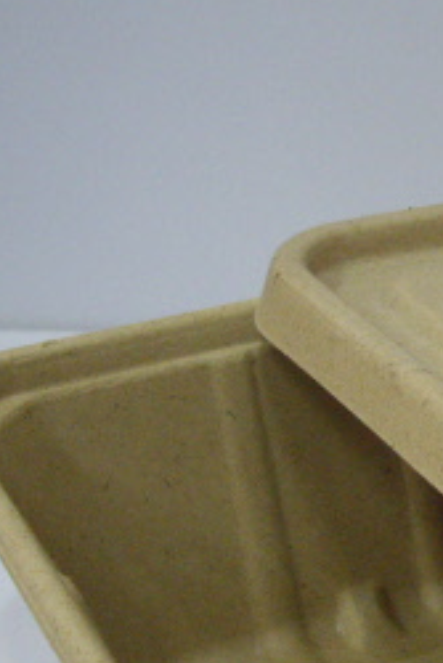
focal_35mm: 101
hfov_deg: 12.8
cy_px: 467
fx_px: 1862
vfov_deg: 20.1
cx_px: 671
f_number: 2.8
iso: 400
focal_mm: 7.9
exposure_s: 1/20
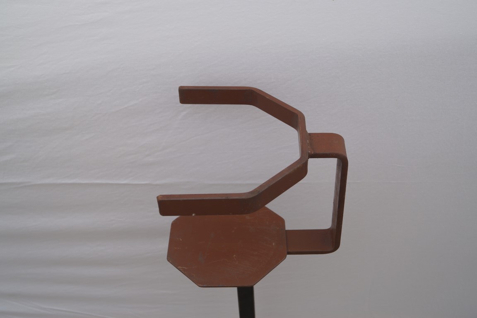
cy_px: 159
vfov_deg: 31.9
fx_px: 556
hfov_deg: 46.4
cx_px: 238
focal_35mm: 42
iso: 100
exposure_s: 1/250
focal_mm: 28
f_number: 4.5
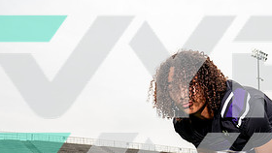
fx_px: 375
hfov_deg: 38.4
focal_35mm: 52
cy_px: 184
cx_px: 217
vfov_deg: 21.4
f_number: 5.6
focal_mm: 24
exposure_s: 1/640
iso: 100
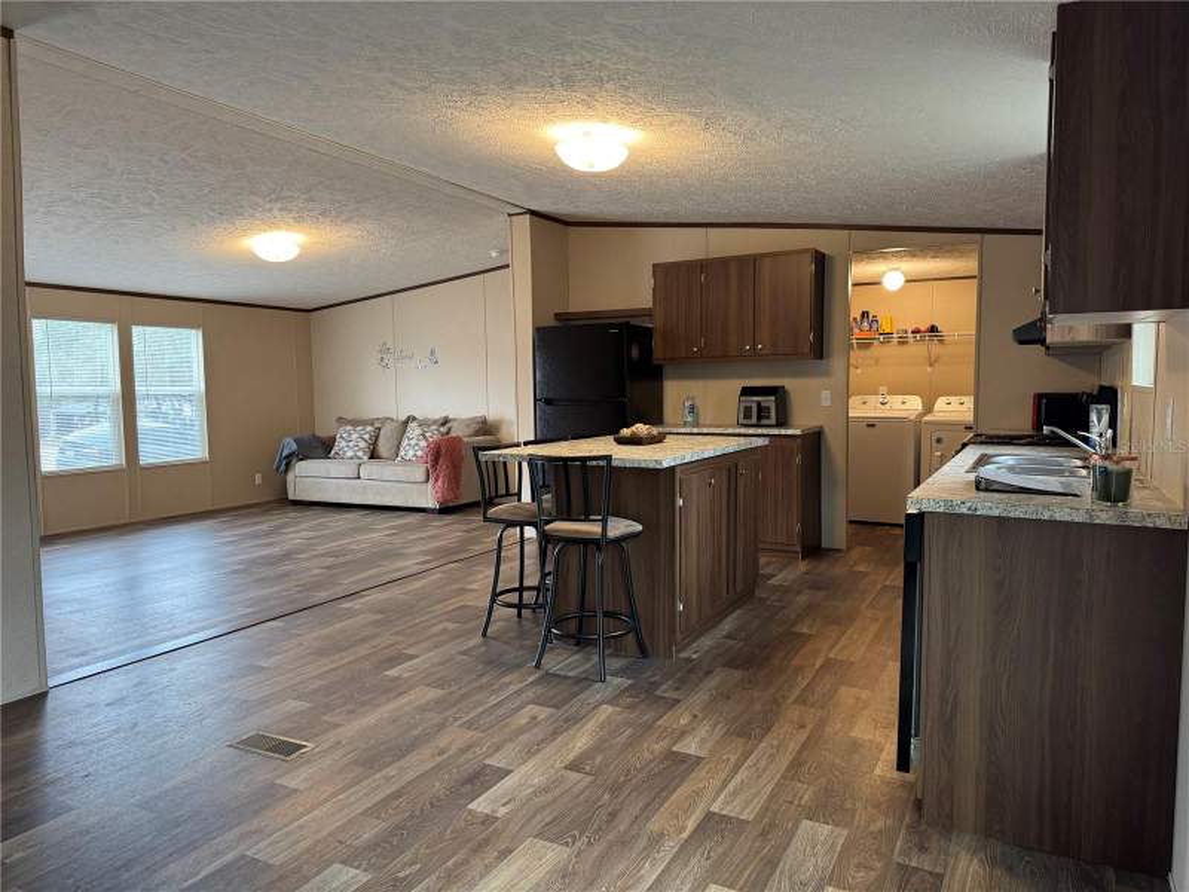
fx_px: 824
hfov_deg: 71.6
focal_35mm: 24
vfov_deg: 56.8
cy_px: 446
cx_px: 594
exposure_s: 1/67
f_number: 1.78
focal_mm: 6.76
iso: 200
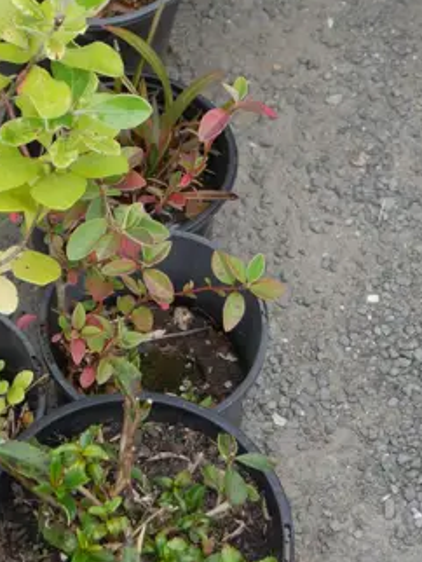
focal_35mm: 108
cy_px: -52
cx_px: 58
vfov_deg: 17.6
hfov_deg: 13.6
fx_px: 1753
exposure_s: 1/200
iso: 200
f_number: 4
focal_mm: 17
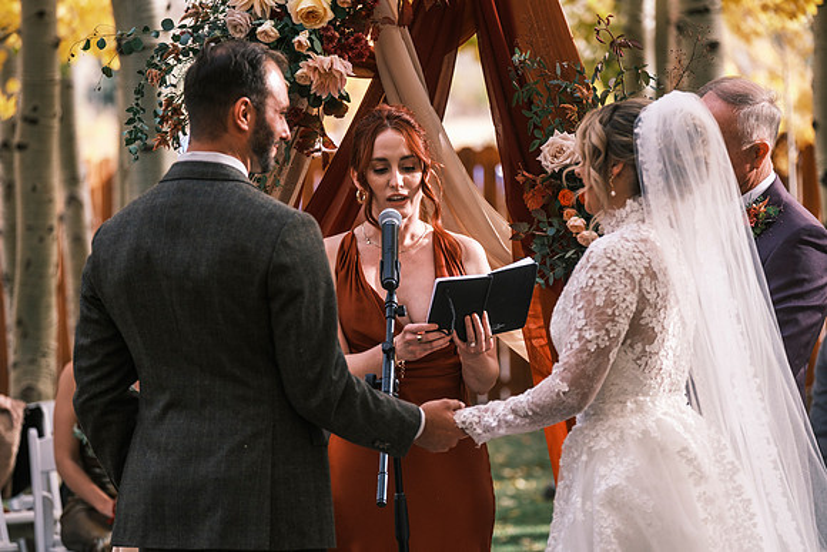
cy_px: 276
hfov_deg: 10.6
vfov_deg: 7.1
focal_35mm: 194
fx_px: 4457
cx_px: 414
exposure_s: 1/500
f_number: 3.6
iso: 400
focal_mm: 129.2
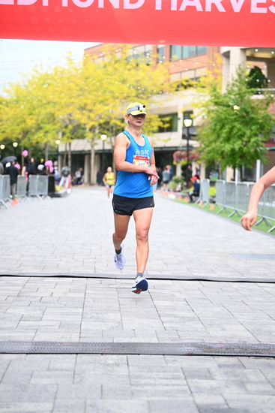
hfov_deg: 17.7
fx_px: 882
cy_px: 206
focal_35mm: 77
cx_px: 138
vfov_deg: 26.3
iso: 1250
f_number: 2.8
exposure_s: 1/1250
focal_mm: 77
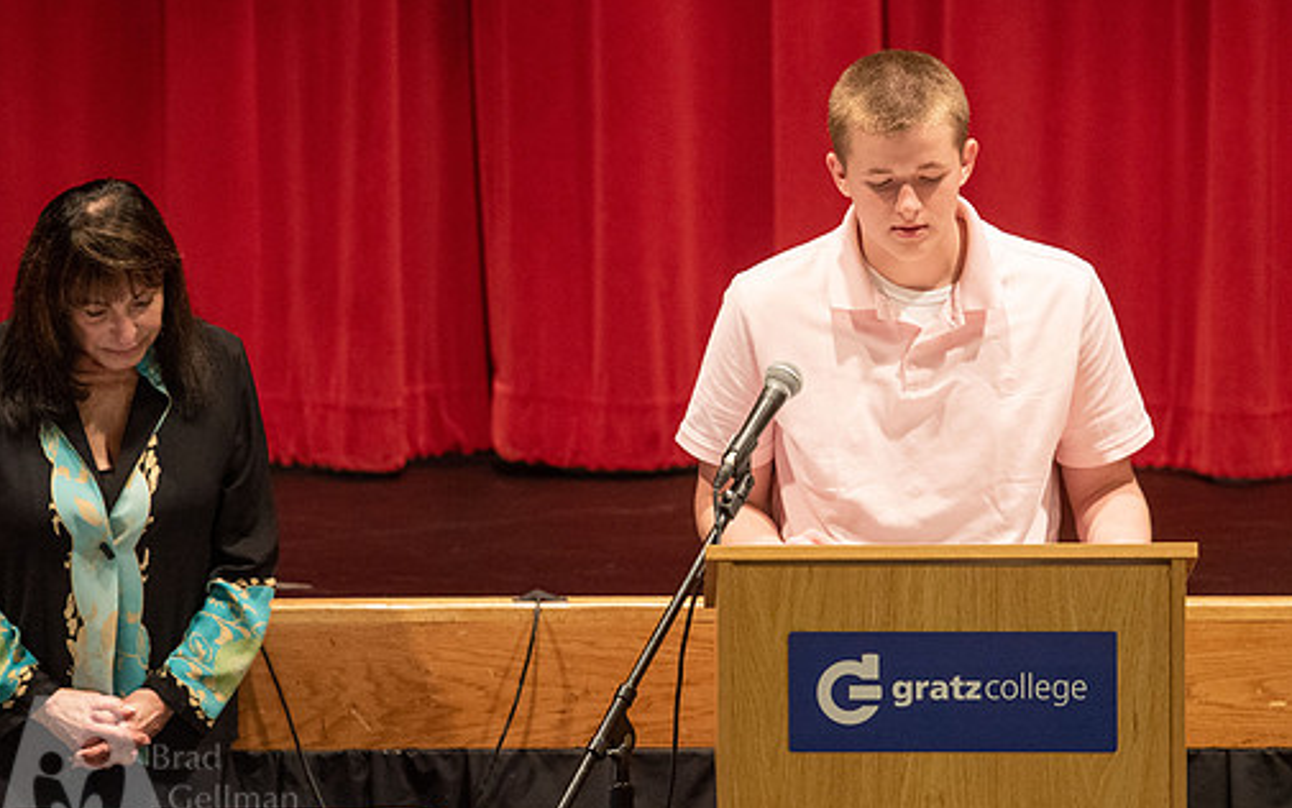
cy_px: 403
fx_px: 8841
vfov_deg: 5.2
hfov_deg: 8.4
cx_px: 701
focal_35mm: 251
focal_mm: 175
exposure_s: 1/80
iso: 2500
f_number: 2.8
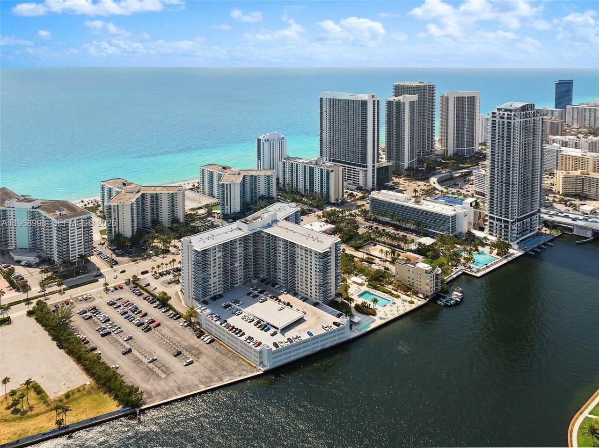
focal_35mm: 24
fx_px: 415
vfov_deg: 56.8
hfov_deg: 71.6
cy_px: 224
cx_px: 300
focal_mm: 12.29
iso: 100
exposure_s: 1/2000
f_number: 2.8
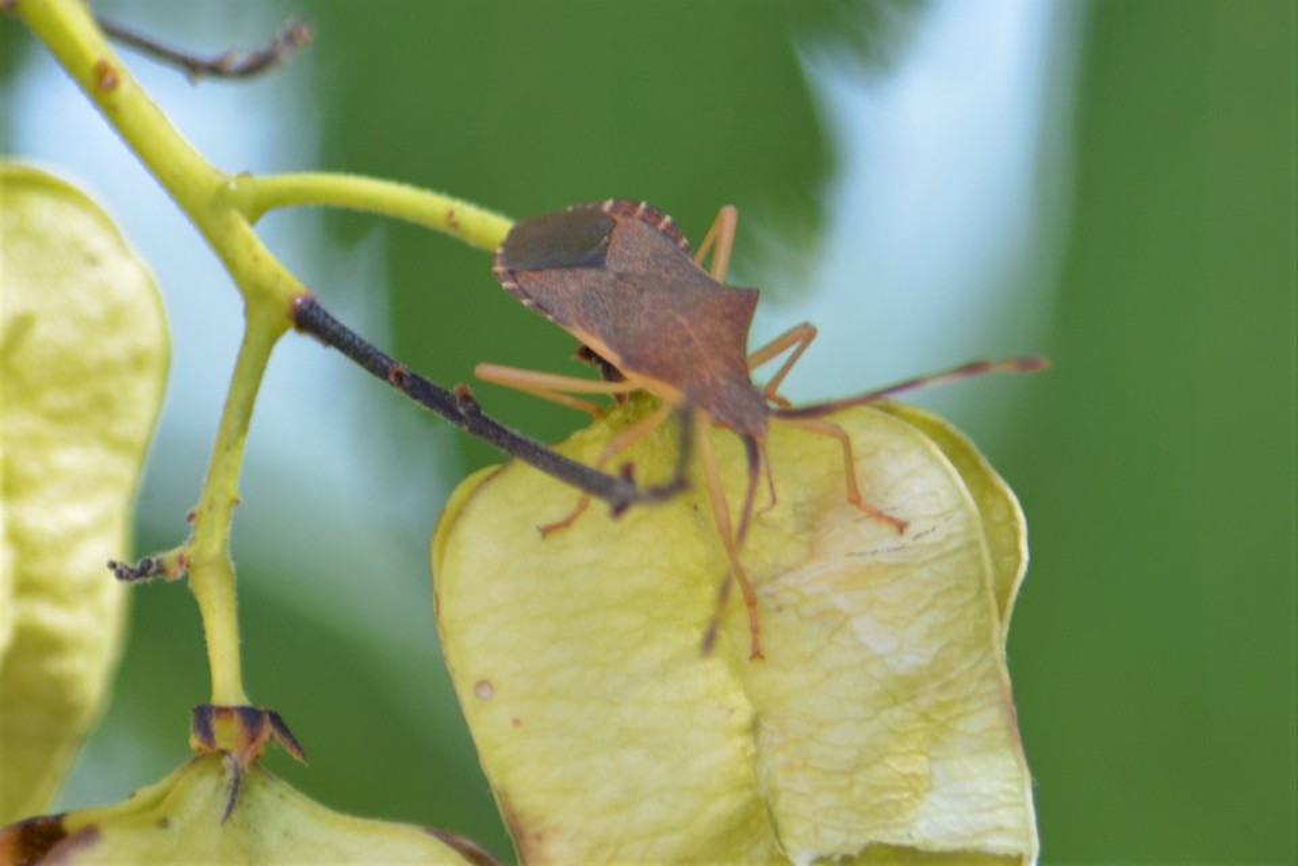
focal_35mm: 450
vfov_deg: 3.1
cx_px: 649
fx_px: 16229
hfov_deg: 4.6
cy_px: 433
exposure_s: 1/125
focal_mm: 300
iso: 400
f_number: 8
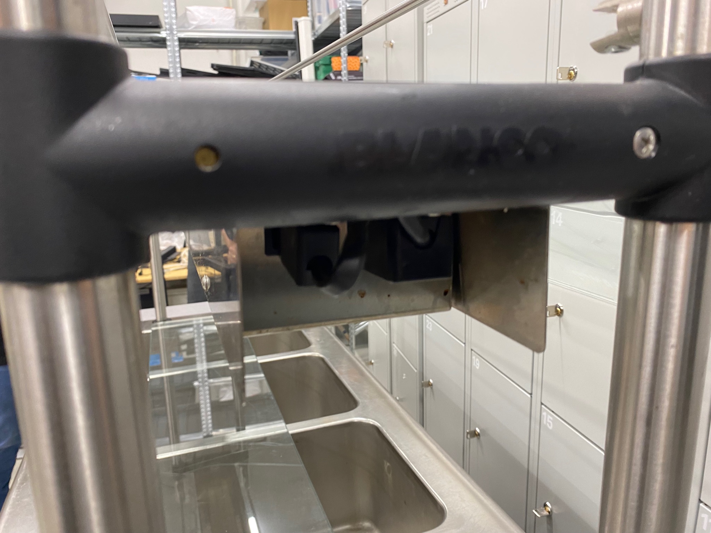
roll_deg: +2.5
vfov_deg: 53.1
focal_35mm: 26
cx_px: 356
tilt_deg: -12.8
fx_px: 534
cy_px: 266
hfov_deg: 67.3
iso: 160
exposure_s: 1/50
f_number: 1.8
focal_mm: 4.25
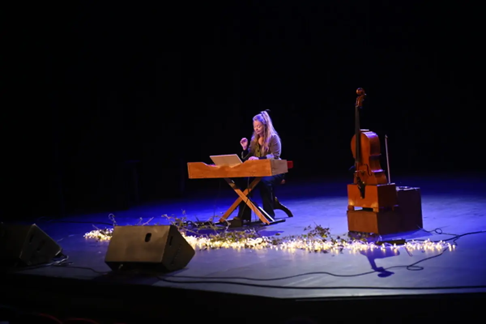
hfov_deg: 28.8
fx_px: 945
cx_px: 243
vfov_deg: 19.5
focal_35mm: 70
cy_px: 162
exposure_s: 1/250
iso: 1600
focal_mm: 70
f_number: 3.2
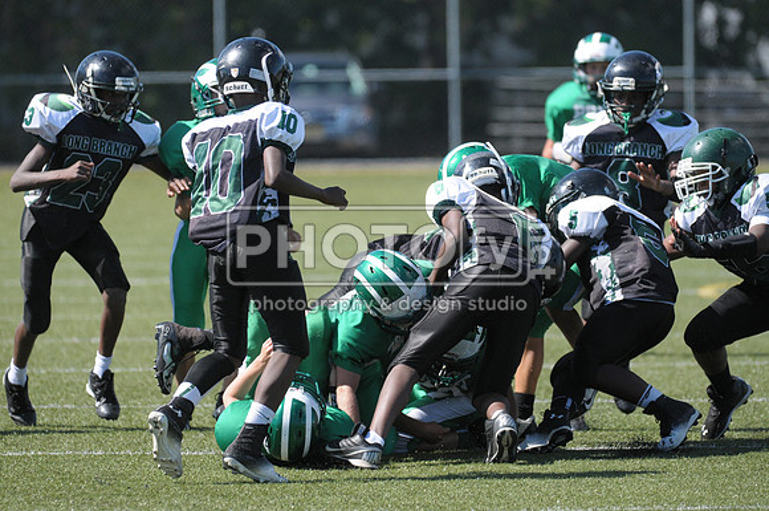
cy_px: 256
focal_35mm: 405
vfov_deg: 3.4
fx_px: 8639
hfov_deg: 5.1
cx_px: 384
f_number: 4
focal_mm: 270
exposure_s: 1/3200
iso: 640
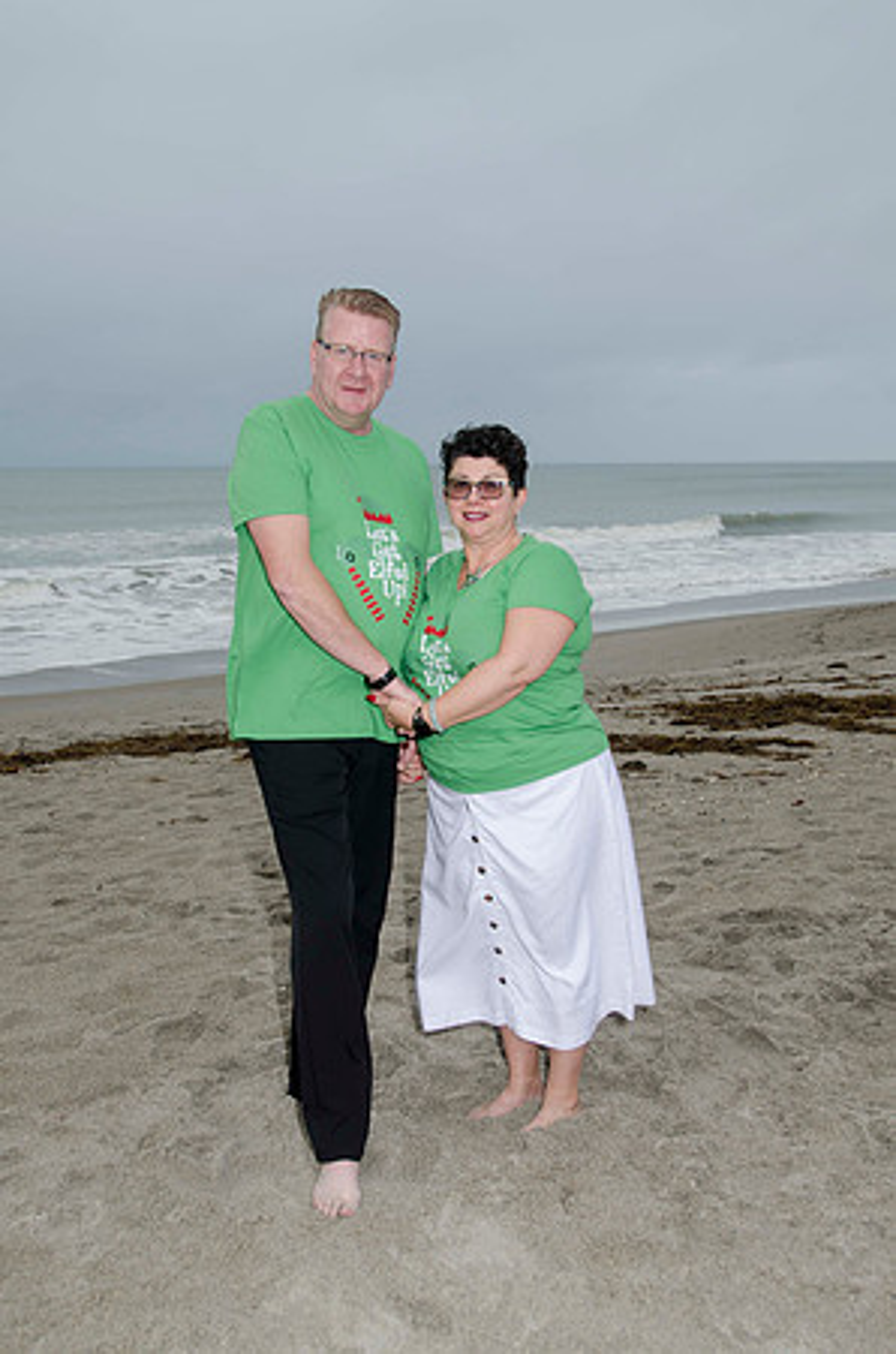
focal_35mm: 39
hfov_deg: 34.1
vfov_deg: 49.6
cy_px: 677
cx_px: 448
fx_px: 1463
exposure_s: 1/50
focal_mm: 26
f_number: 5.6
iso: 100
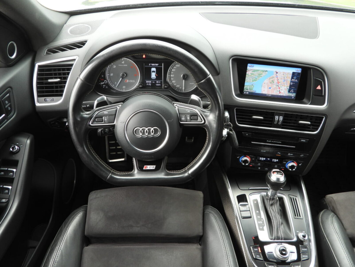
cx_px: 178
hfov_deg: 71.6
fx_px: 246
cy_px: 134
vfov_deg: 56.8
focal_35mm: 24
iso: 100
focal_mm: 4.3
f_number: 2.8
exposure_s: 1/40
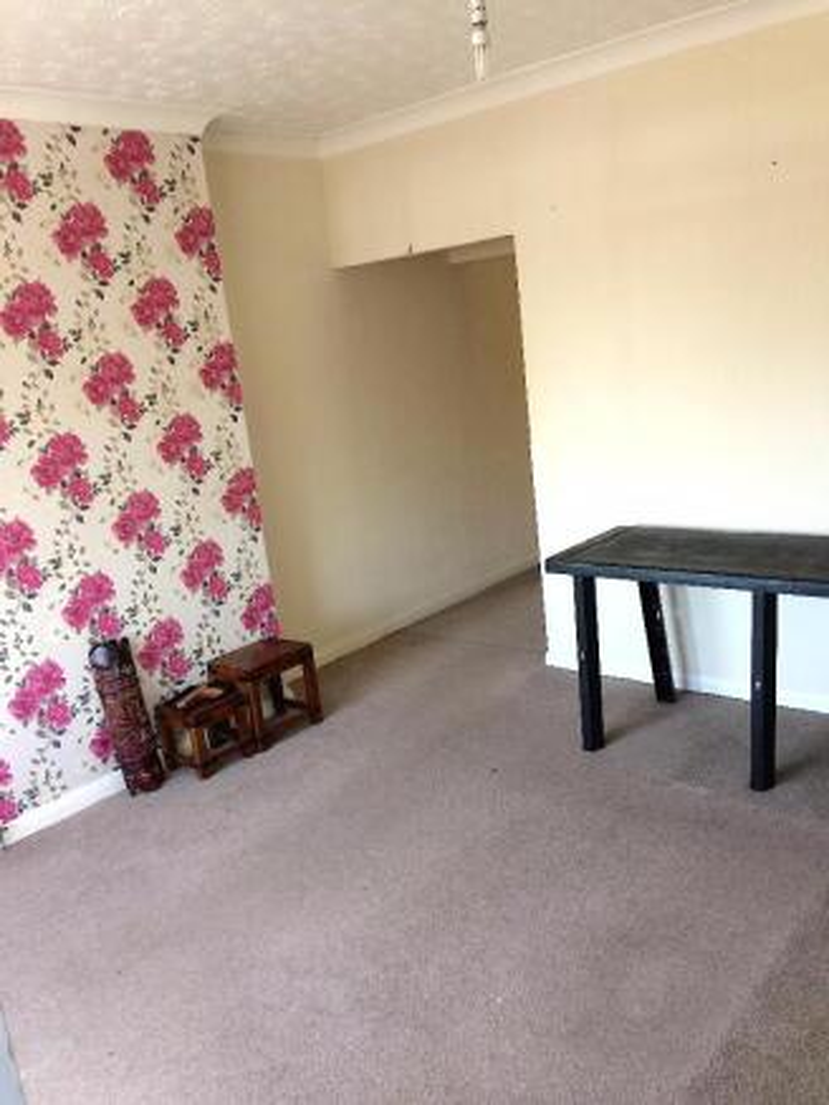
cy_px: 552
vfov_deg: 61.6
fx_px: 926
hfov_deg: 48.2
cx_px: 414
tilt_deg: -13.9
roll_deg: +6.3
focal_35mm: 29
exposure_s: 1/33
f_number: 2.2
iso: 50
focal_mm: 4.15
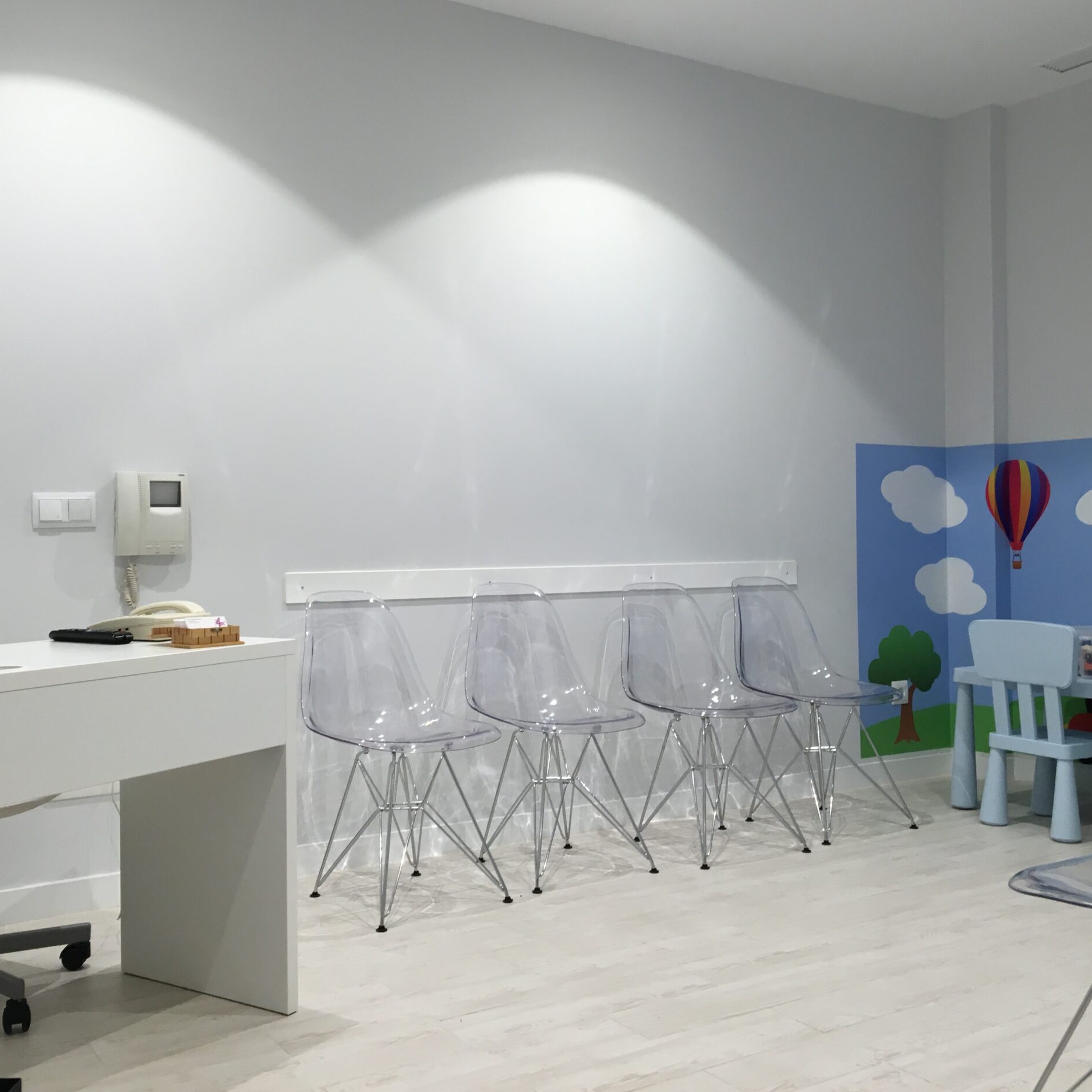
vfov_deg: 47.2
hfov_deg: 47.2
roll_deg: +1.2
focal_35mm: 35
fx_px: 1249
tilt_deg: +0.6
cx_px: 506
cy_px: 534
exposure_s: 1/33
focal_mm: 4.15
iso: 25
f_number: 2.2
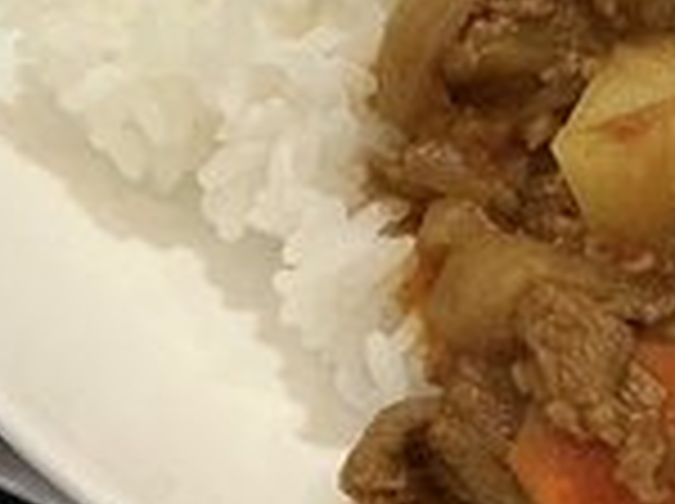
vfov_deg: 11.7
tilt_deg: -49.9
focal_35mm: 124
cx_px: 1094
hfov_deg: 14.5
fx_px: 2414
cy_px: -45
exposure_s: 1/120
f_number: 1.8
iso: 64
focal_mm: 3
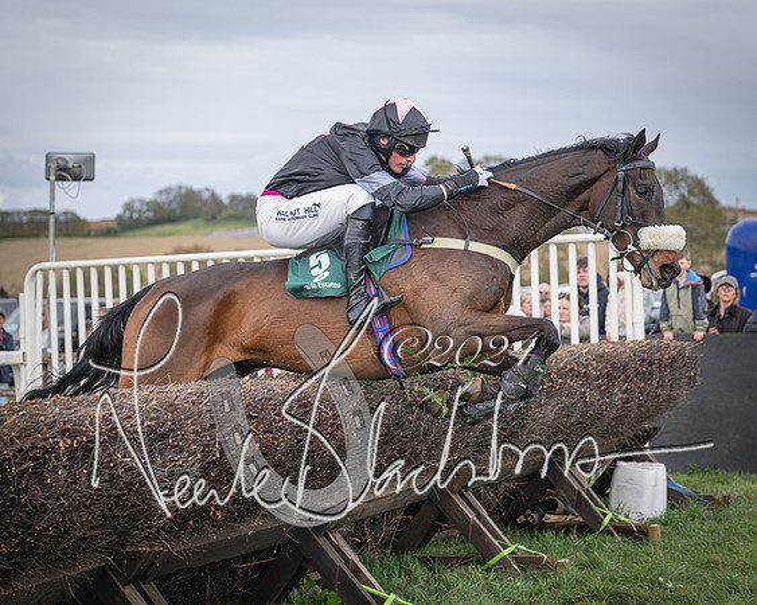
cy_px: 282
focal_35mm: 93
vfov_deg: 16.6
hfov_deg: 20.7
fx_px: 2072
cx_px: 311
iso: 400
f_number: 2.8
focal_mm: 70
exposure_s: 1/2000
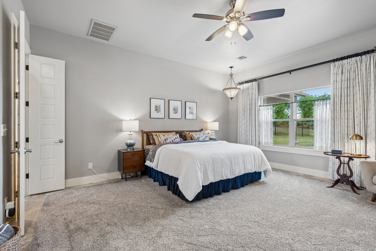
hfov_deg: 96.7
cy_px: 126
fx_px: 167
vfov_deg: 73.7
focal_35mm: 16
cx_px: 188
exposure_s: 1/4
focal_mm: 16
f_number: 8
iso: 200
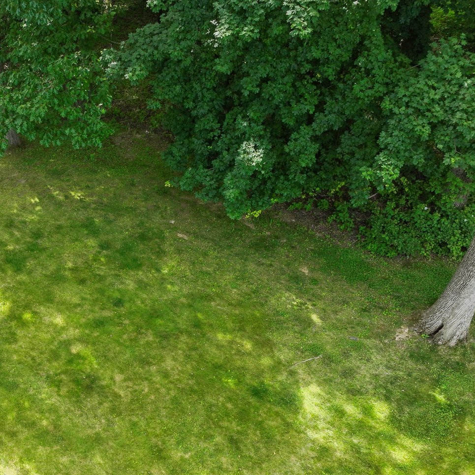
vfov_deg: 37.3
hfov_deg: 36.1
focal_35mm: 45
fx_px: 699
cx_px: 87
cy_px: 295
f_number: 5.6
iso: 100
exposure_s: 1/120
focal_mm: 12.3
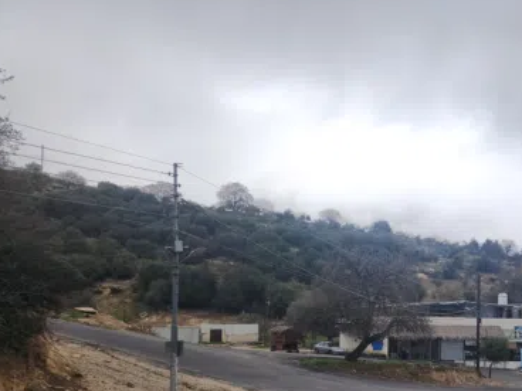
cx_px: 447
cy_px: 319
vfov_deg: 34.7
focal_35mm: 40
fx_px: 603
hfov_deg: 43.6
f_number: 1.8
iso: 20
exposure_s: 1/836
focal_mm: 5.4
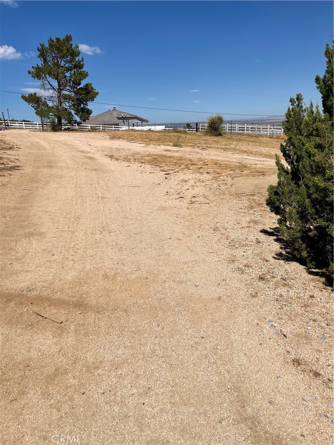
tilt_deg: -16.5
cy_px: 222
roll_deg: +2.4
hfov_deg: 54.9
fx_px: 322
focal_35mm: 25
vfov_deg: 69.4
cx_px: 167
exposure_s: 1/9174
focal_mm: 5.1
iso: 32
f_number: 1.6
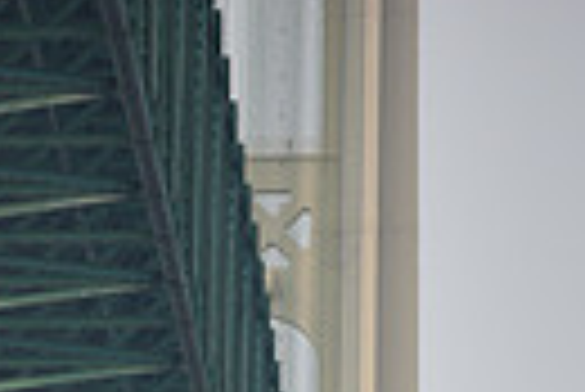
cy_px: 1293
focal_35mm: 894
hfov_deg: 2.3
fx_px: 14544
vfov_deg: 1.5
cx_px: -200
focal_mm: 200
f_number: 6.3
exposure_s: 1/1250
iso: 250
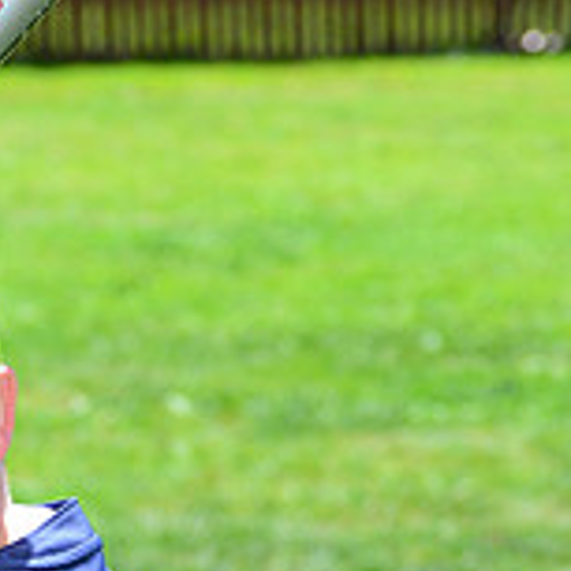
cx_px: -39
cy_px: 754
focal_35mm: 354
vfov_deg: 4.9
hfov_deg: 4.9
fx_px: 6606
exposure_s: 1/200
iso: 200
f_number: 8
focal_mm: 110
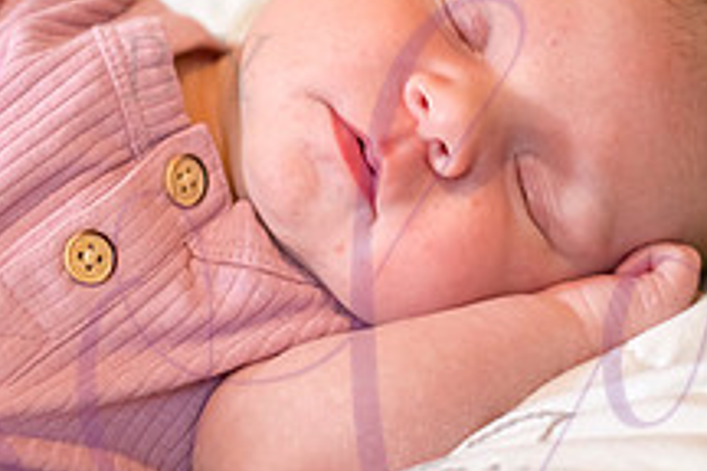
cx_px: 259
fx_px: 2631
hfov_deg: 15.3
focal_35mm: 134
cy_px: 61
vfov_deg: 10.2
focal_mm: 50
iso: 800
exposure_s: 1/60
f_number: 2.5
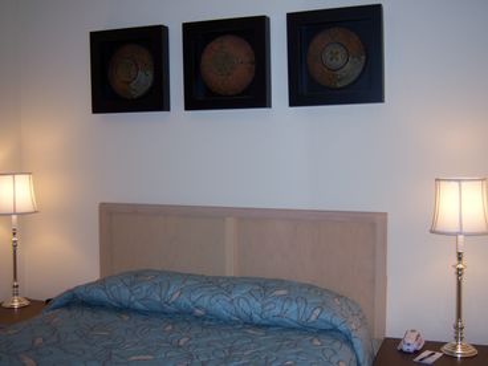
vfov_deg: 34.3
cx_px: 244
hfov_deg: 44.8
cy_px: 183
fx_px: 592
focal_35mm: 42
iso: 80
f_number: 2.8
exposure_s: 1/60
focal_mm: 8.9
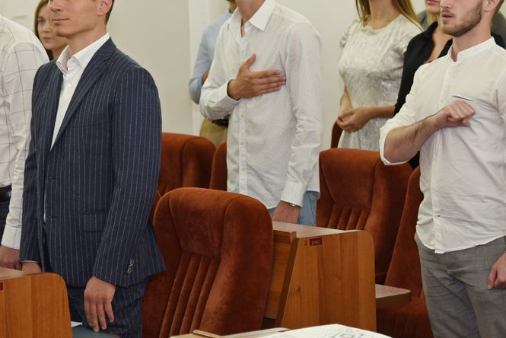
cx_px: 125
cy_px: 92
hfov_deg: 14.7
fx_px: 1954
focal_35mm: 139
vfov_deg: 9.9
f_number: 4
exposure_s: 1/200
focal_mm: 66
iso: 1000
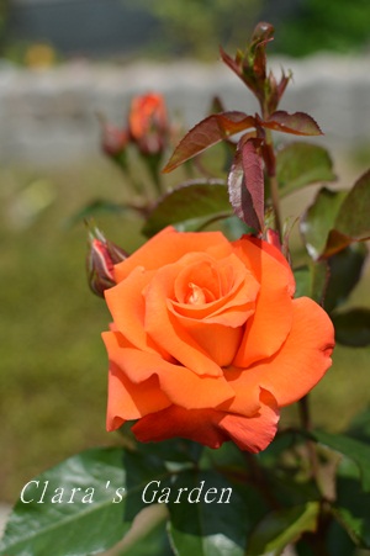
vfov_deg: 37.9
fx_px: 811
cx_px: 185
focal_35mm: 52
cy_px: 278
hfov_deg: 25.7
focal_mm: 35
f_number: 3.5
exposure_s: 1/1600
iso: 100
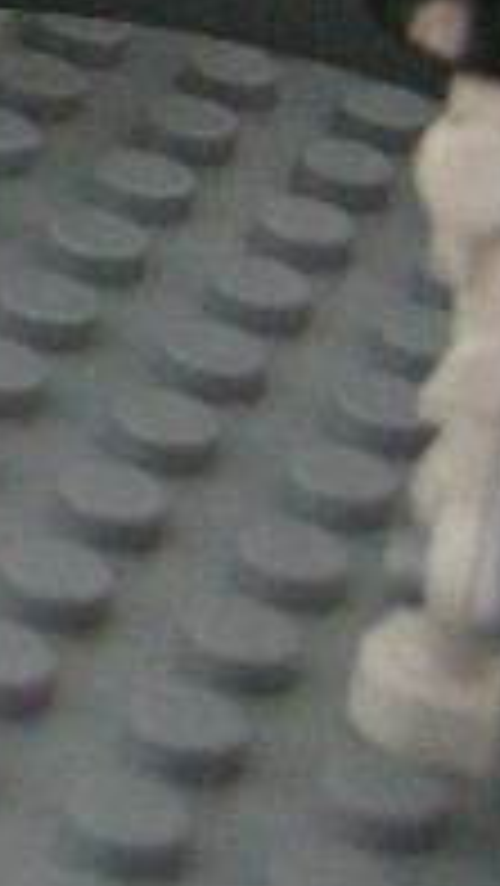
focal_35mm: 204
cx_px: -1491
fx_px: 4802
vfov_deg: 10.3
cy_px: -265
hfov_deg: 5.3
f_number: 2.7
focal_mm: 7.5
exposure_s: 1/19
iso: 400
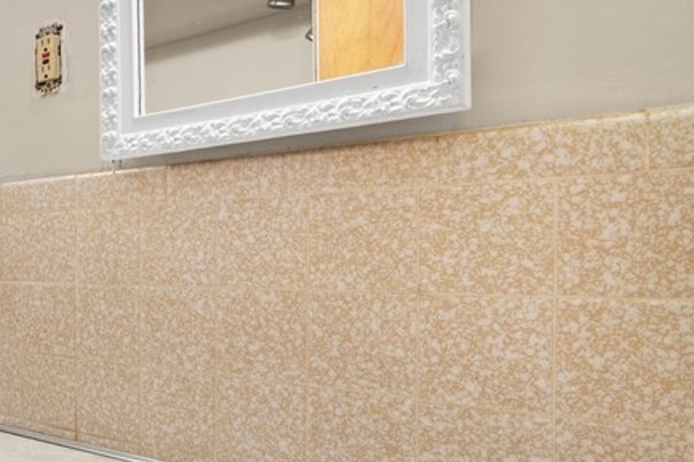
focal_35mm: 35
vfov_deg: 37.8
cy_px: 263
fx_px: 674
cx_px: -30
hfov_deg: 44.5
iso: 250
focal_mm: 14
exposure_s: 1/5
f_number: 9
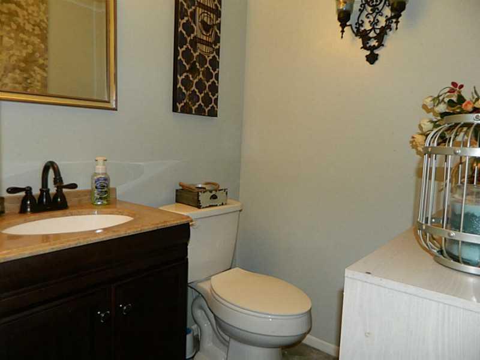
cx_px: 240
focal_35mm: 25
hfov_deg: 69.4
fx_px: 347
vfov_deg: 54.9
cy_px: 180
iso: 200
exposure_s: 1/30
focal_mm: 4.5
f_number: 3.1
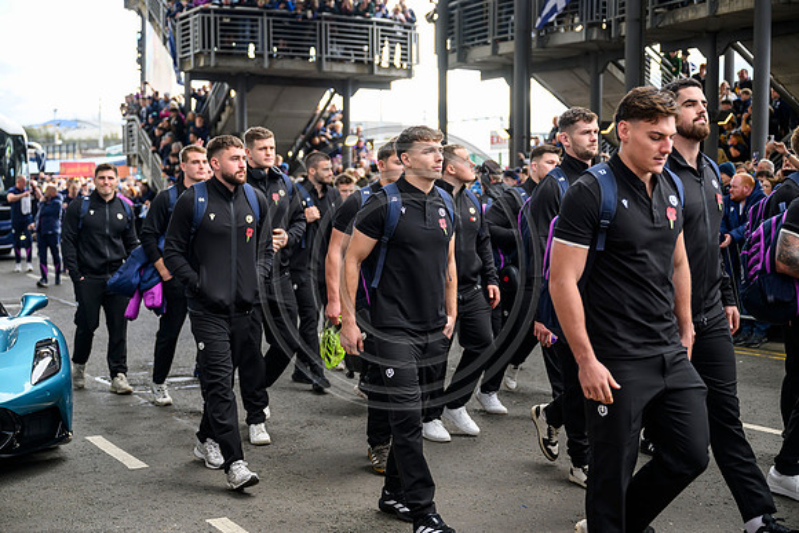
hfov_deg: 41.1
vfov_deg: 28.1
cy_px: 266
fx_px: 1066
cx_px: 400
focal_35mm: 48
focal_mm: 48
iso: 640
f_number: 2.8
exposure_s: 1/800
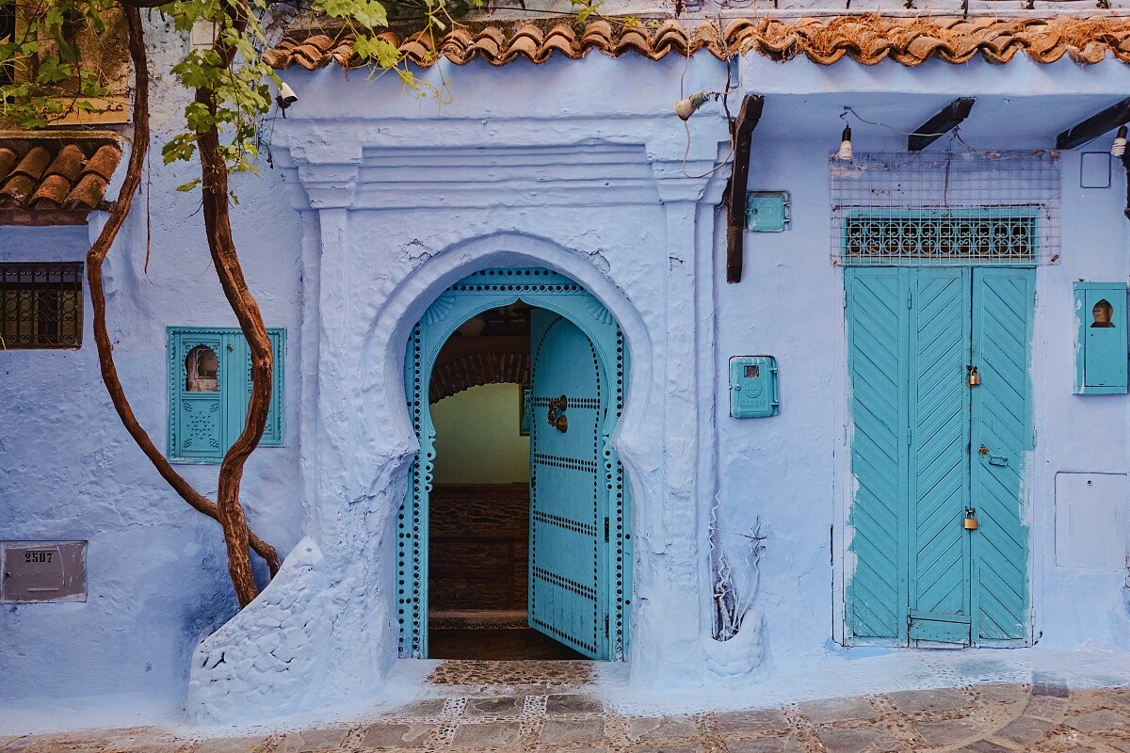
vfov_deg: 42.3
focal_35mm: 31
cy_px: 376
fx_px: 973
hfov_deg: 60.3
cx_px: 565
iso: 800
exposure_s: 1/250
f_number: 4
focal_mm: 20.6
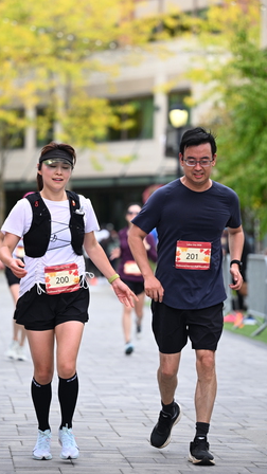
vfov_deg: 12.0
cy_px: 198
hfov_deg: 6.7
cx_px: 121
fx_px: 2266
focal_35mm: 180
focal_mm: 140
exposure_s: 1/2000
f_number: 2.8
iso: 640
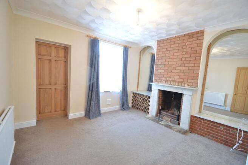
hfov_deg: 100.4
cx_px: 124
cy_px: 82
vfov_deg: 77.2
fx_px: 103
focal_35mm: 15
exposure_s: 1/15
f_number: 3.5
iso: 800
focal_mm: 10
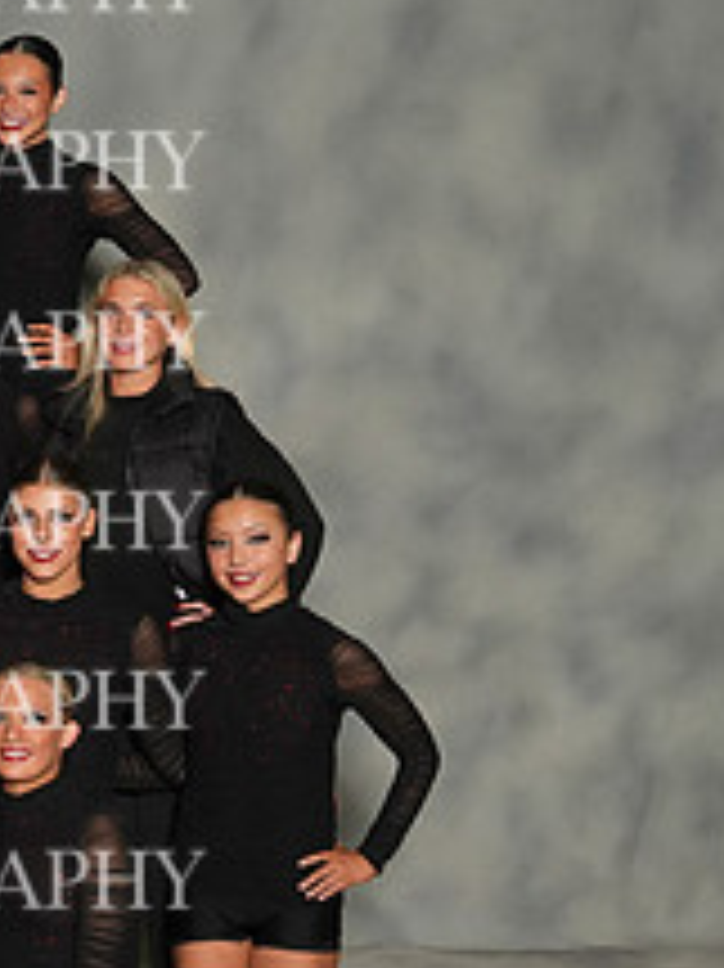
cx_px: -436
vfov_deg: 21.0
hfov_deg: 14.5
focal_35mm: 93
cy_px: 610
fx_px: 2596
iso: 800
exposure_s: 1/125
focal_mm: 24
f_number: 8
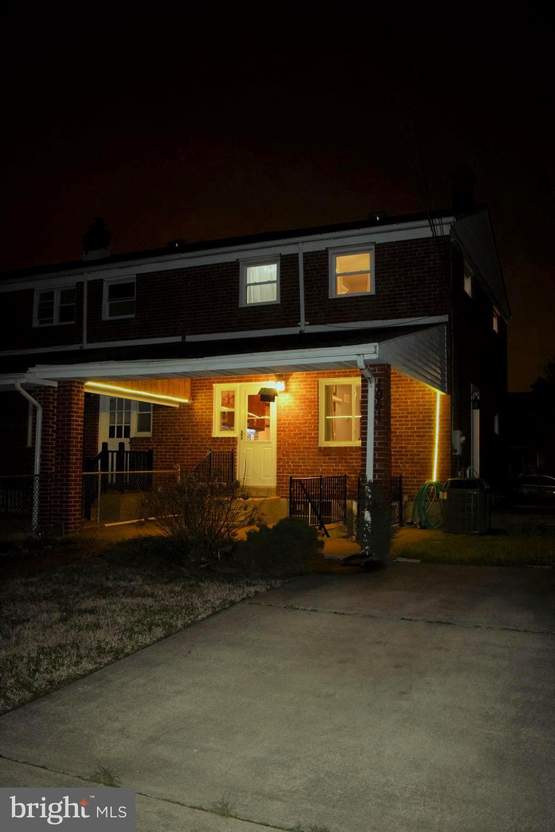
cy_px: 416
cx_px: 278
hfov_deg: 41.7
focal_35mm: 32
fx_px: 728
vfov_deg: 59.5
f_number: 3.8
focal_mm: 21
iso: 3200
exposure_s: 1/60
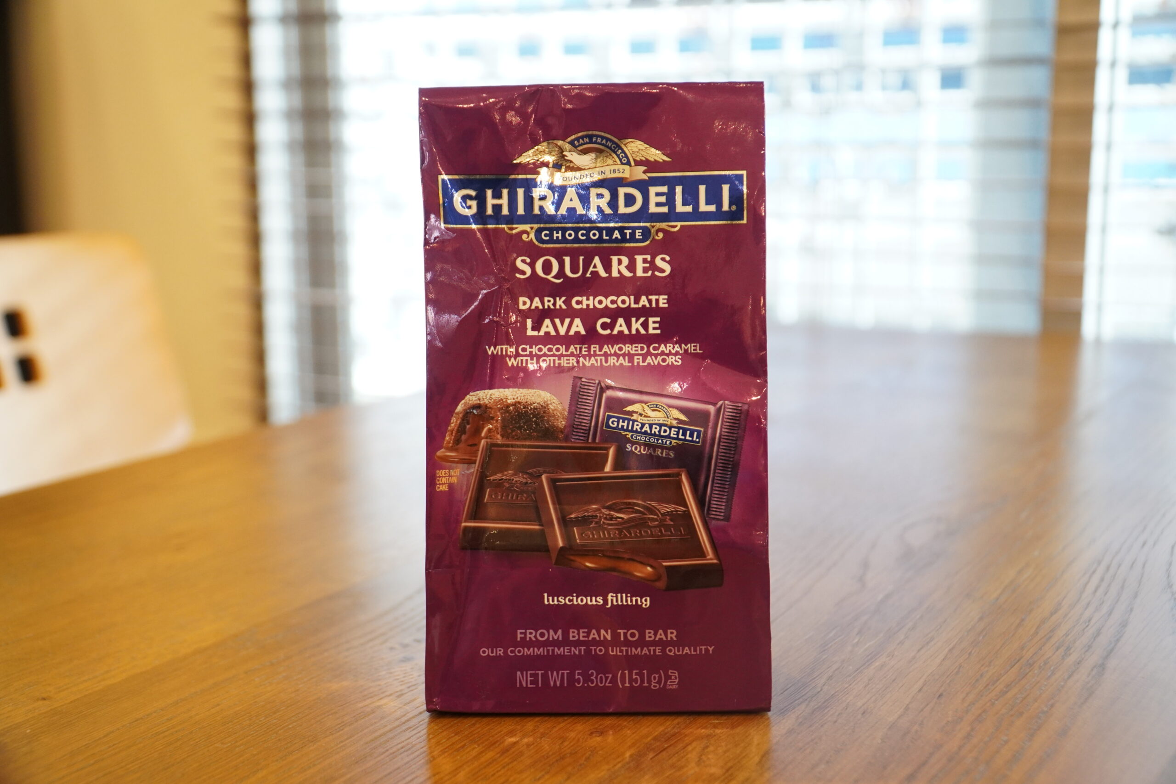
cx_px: 588
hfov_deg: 46.4
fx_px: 1372
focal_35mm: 42
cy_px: 392
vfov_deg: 31.9
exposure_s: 1/100
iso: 1250
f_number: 4
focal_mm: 28
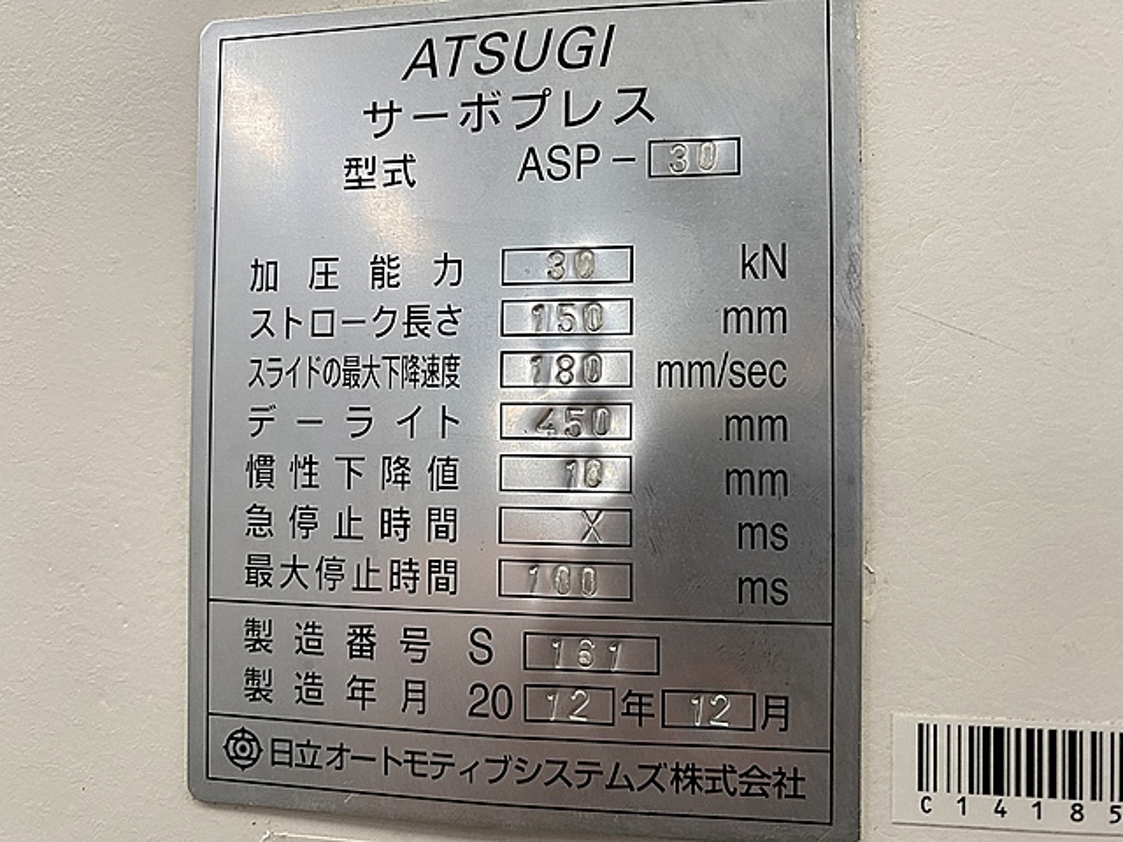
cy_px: 421
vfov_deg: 53.1
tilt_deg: +1.6
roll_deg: -0.9
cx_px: 562
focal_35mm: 26
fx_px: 843
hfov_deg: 67.3
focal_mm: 4.25
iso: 125
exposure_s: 1/65
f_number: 1.8
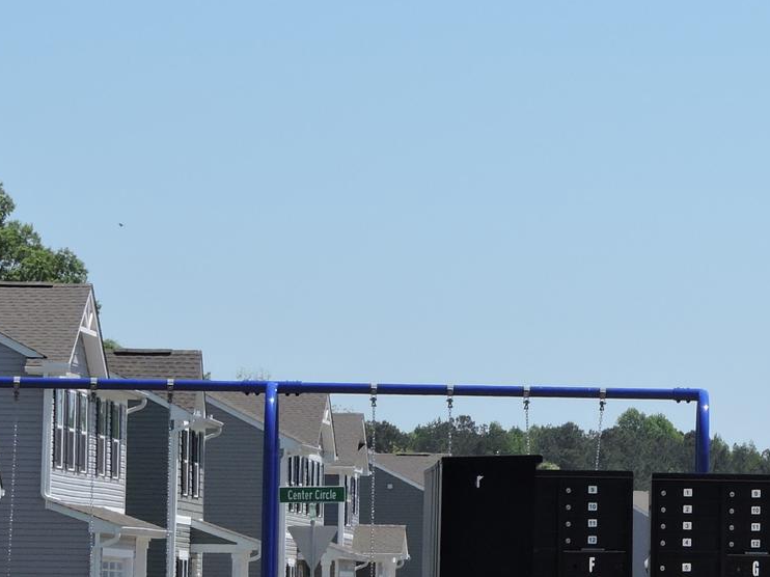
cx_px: 800
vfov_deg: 5.1
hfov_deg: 6.8
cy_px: 288
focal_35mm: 290
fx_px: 6449
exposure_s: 1/640
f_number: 4.8
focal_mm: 18.8
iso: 100
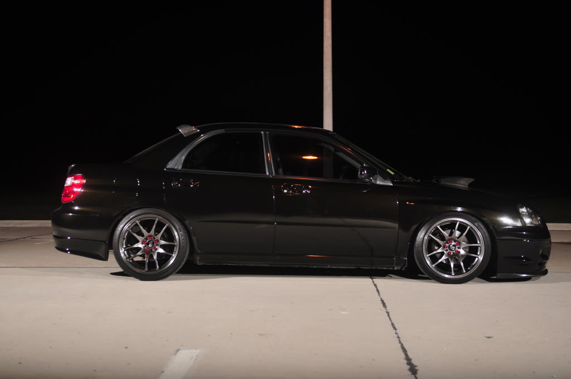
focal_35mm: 57
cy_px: 190
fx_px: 903
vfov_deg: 23.7
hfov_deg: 35.1
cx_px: 286
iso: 200
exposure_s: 1/200
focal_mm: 38
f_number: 2.8
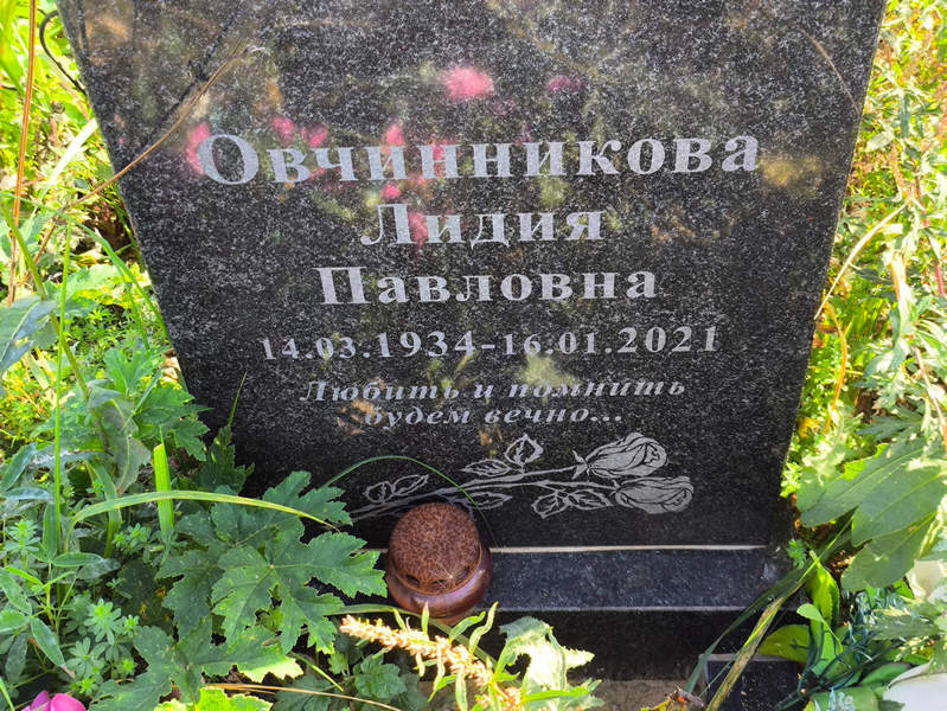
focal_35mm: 50
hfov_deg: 38.2
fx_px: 1368
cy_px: 356
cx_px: 474
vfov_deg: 29.1
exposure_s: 1/126
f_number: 1.7
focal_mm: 4.71
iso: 50
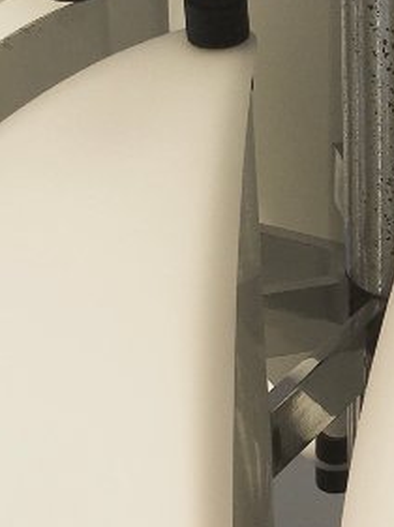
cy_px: 203
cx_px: 422
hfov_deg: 11.8
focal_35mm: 124
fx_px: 1886
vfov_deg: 15.9
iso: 25
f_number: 2.2
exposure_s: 1/519
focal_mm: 4.15
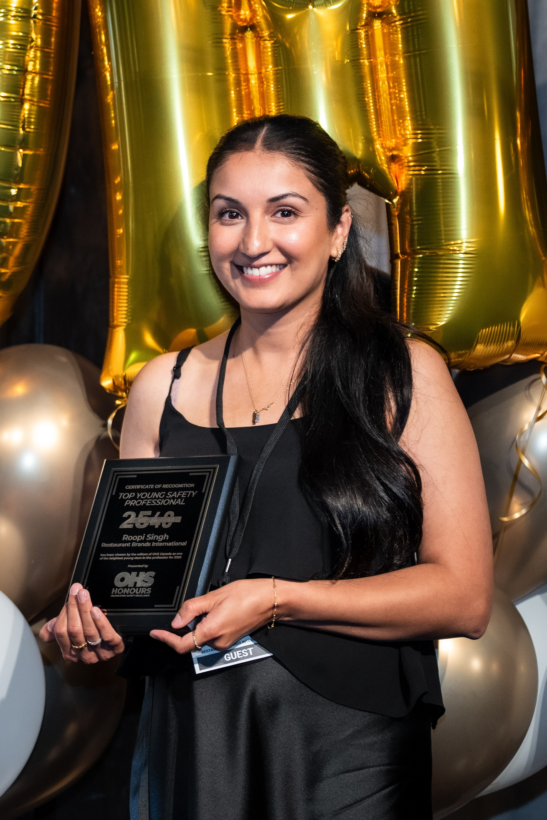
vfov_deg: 14.2
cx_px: -41
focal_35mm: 144
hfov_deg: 9.5
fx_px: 3278
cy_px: 289
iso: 1250
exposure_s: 1/200
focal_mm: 74
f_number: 2.5
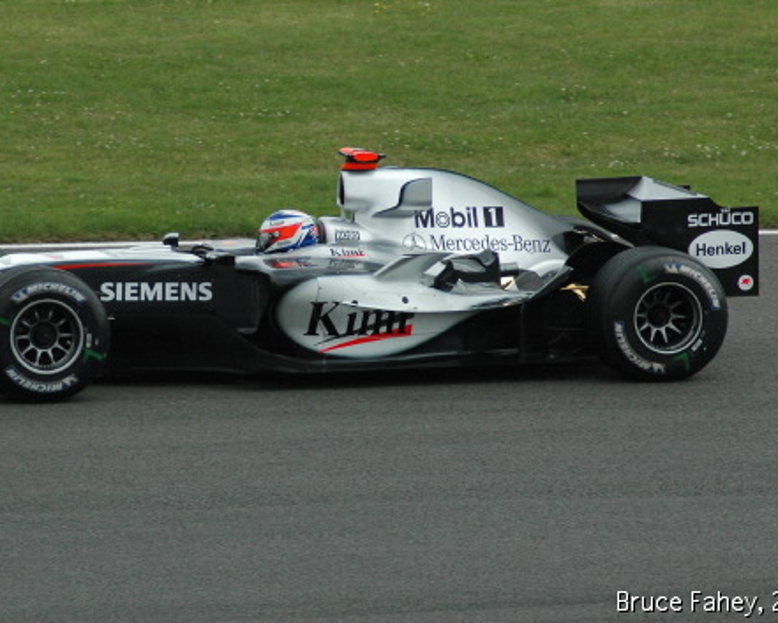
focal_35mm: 449
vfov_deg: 3.4
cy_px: 250
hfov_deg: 4.3
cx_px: 288
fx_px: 10341
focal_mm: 220
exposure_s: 1/2000
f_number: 6.3
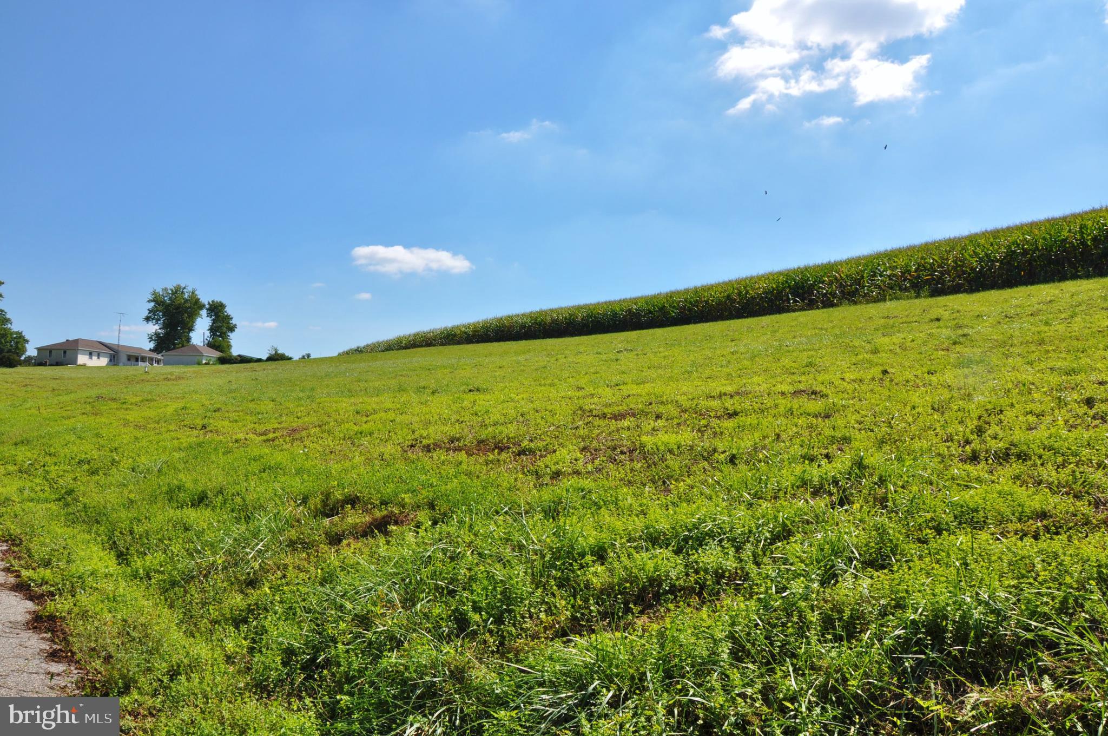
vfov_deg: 47.8
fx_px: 830
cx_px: 554
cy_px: 368
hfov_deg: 67.4
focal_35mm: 27
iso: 250
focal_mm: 18
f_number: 14
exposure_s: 1/200
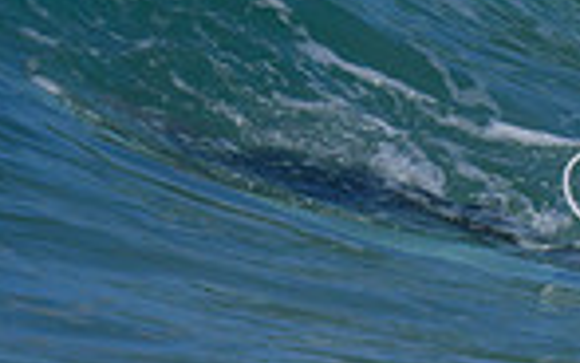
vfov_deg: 0.3
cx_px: 1315
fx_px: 69640
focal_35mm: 4404
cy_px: 116
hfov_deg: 0.5
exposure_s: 1/2000
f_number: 6.3
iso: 200
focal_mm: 800
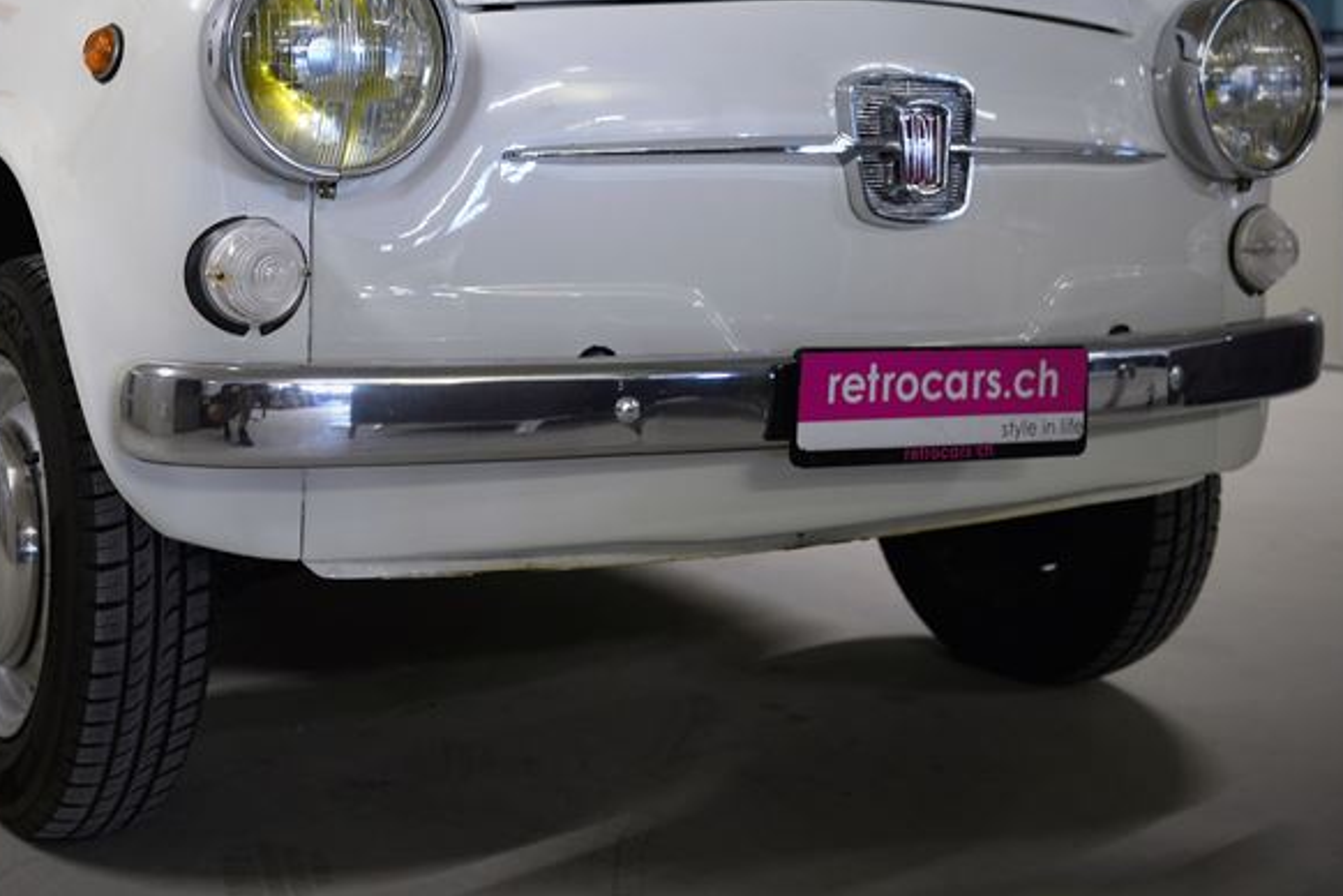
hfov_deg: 38.4
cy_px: 163
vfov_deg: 25.9
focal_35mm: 51
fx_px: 1902
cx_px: 443
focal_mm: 31
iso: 800
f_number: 4
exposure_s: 1/40
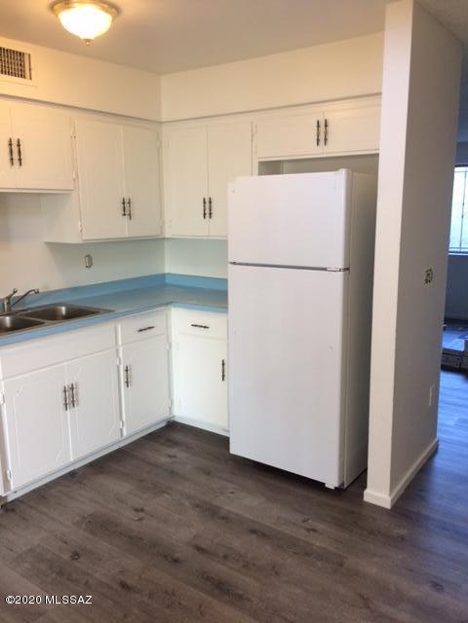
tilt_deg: -12.9
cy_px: 312
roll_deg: +0.8
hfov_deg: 48.2
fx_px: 523
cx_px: 234
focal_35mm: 29
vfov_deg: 61.7
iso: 80
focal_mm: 4.15
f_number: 2.2
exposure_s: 1/30
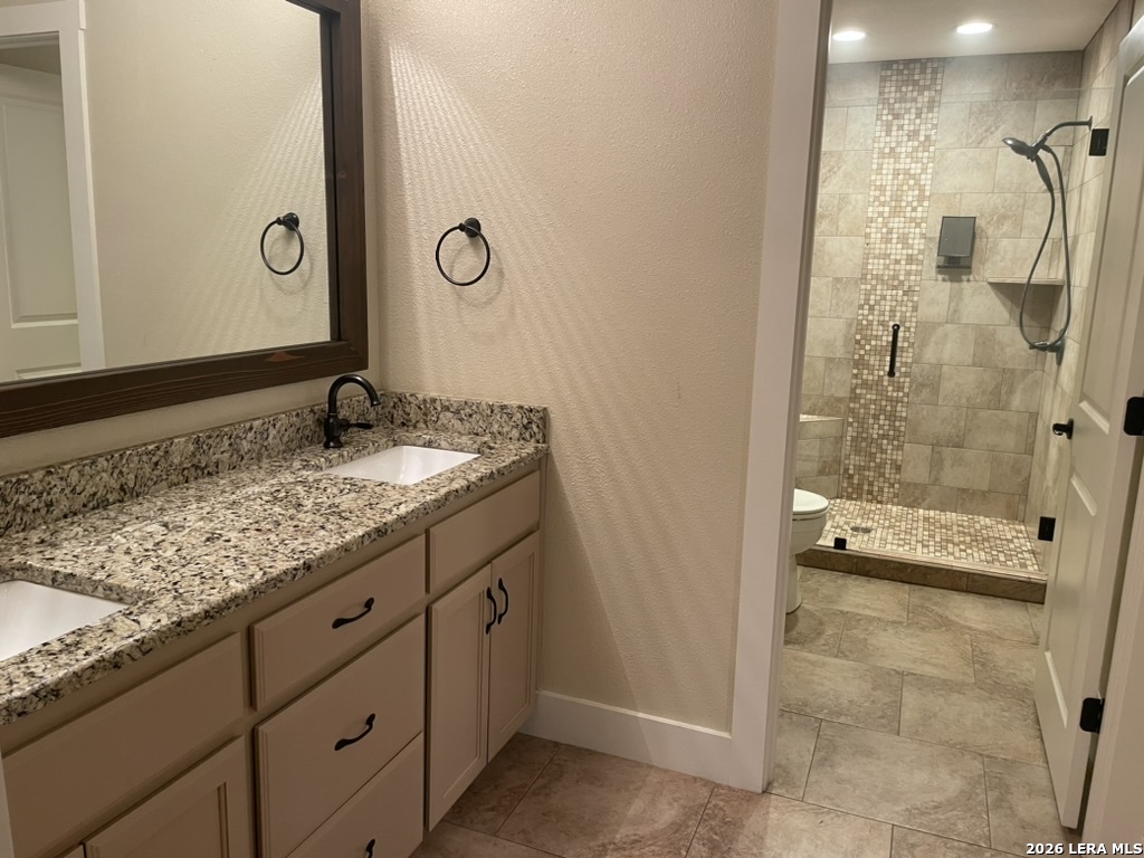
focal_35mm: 26
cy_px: 429
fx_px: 859
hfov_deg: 67.3
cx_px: 572
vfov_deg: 53.1
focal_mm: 4.2
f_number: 1.6
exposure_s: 1/60
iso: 125
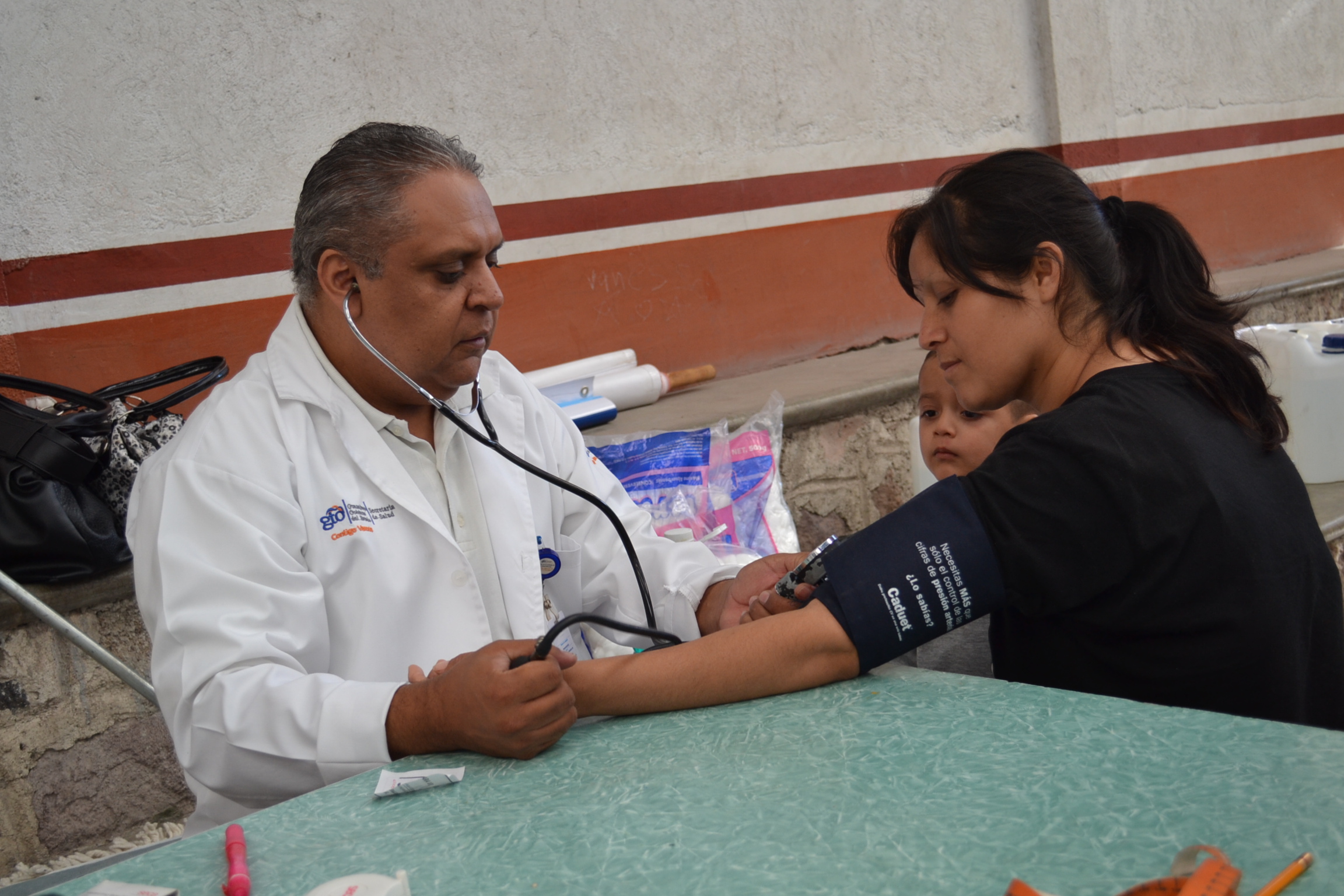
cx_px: 672
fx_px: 1624
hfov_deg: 45.0
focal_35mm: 44
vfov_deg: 30.8
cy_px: 448
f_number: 4.5
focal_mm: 29
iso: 400
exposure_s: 1/60
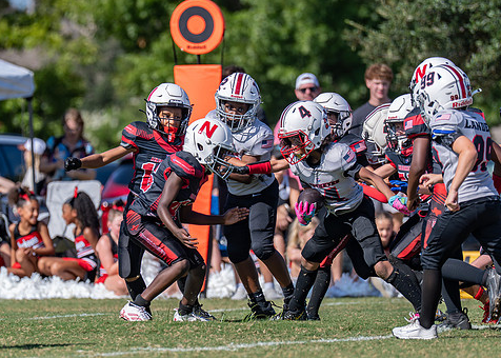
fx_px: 7242
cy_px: 208
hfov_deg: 4.0
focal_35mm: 509
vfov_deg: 2.8
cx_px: 226
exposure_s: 1/3200
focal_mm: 200
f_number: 2.8
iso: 160
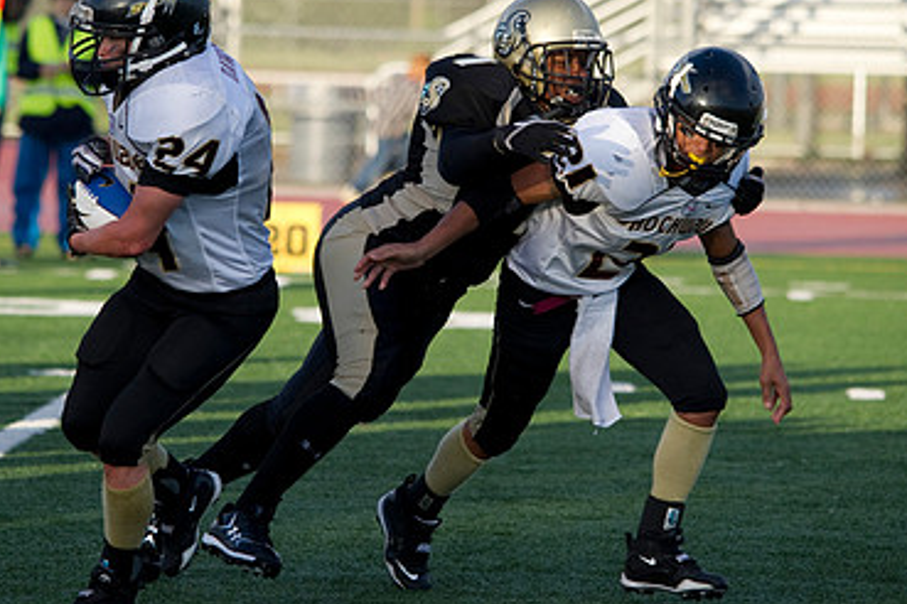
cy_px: 201
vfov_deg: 3.5
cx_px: 398
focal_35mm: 393
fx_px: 9901
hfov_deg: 5.2
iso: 800
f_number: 5.6
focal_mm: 250
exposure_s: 1/1000
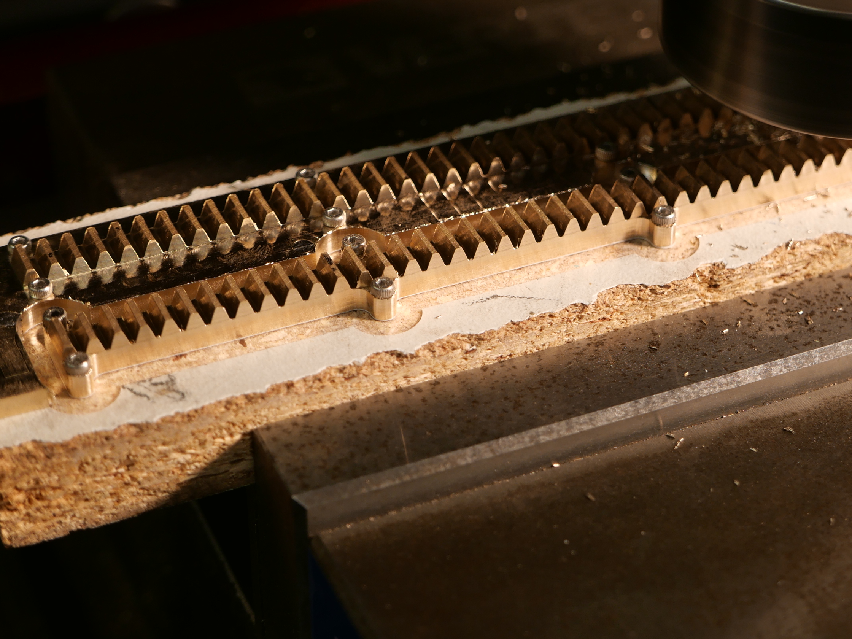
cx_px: 525
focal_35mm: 105
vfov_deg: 14.1
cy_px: 251
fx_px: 2584
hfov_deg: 18.7
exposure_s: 1/125
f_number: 3.2
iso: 200
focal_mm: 31.5
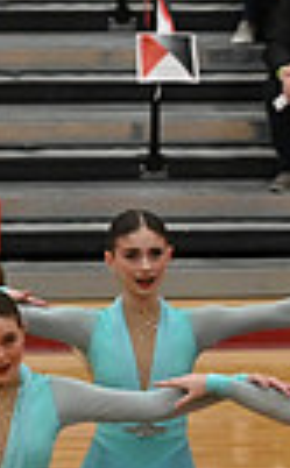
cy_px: 396
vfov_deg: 4.5
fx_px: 5918
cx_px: 870
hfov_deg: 2.8
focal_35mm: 465
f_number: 4
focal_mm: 70
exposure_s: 1/400
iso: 5000
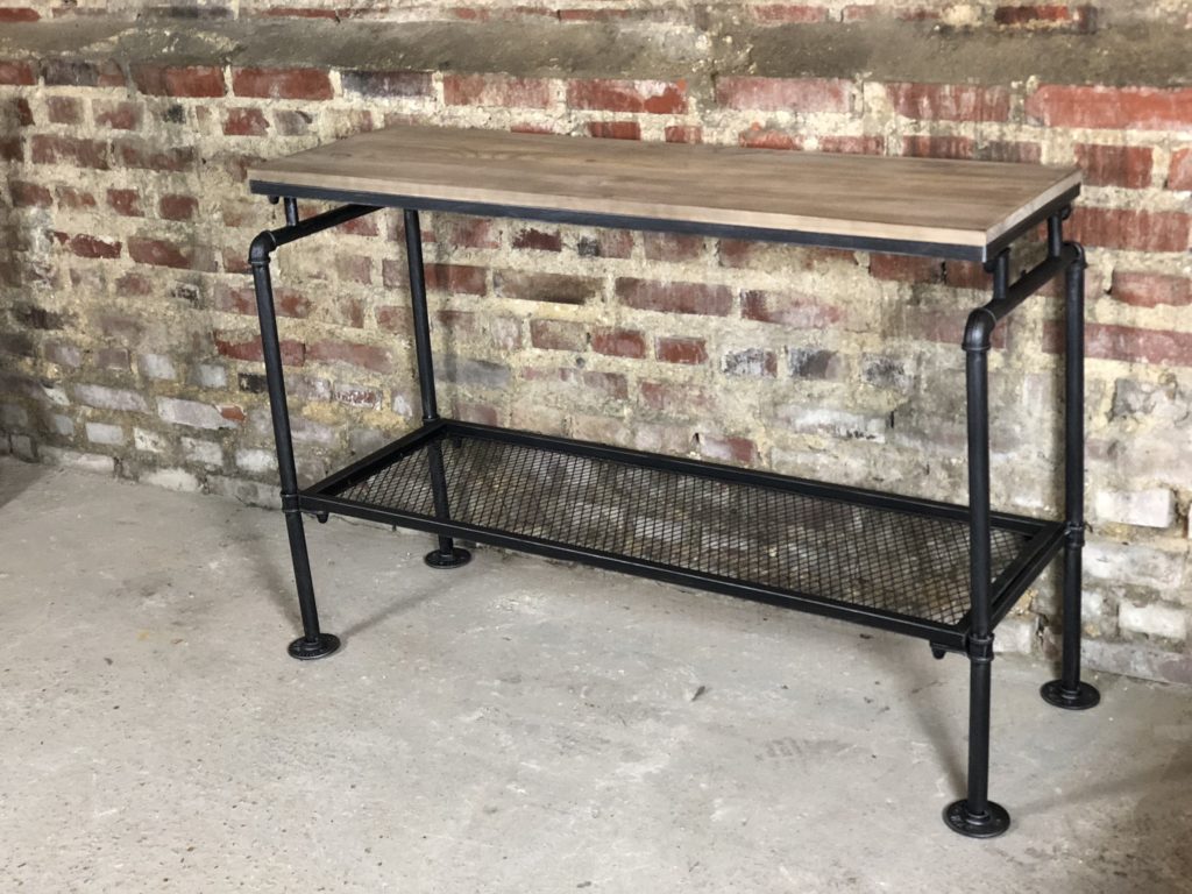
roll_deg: +5.9
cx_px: 596
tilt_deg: -20.8
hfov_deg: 36.8
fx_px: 1791
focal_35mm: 52
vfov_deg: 28.0
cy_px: 447
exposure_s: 1/13
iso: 160
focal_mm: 6
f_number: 2.4
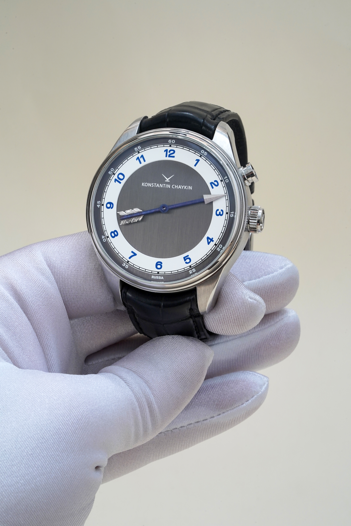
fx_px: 1316
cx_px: 176
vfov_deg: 22.6
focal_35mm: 90
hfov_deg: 15.2
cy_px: 263
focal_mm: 90
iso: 500
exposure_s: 1/160
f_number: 22
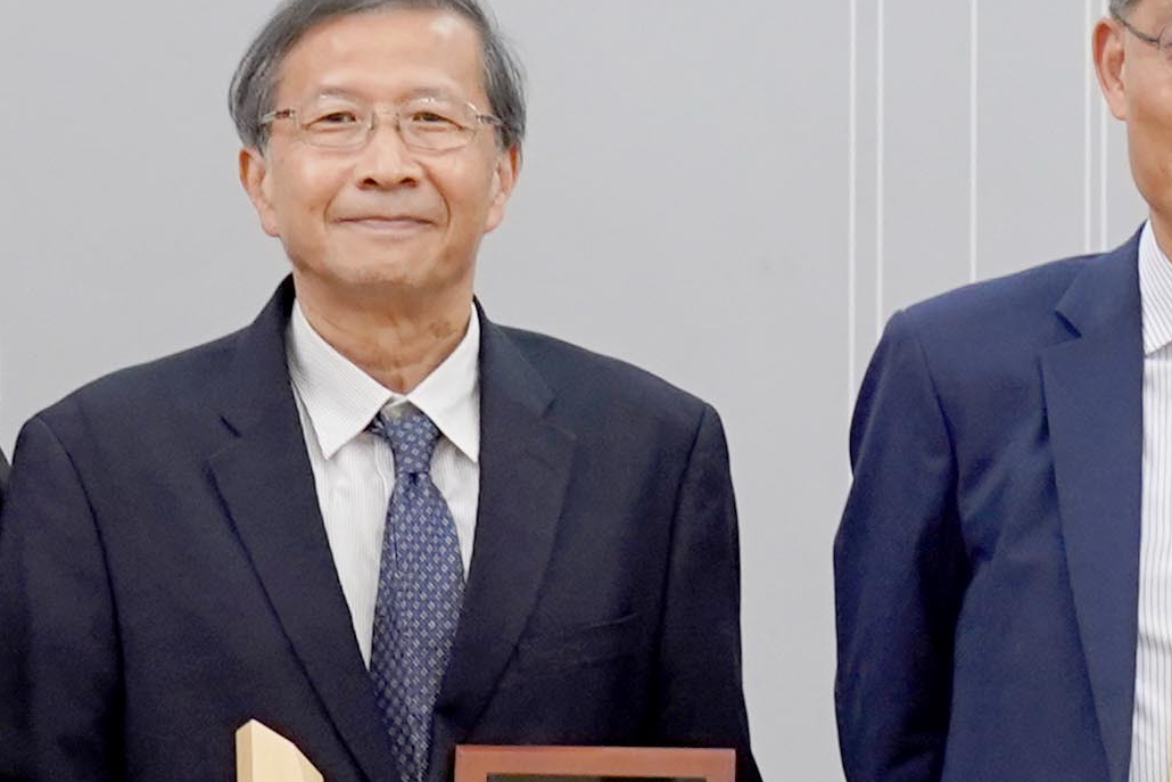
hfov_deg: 5.6
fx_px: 11949
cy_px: 179
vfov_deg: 3.7
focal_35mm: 367
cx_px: 1512
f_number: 4
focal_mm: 63
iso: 1600
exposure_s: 1/100
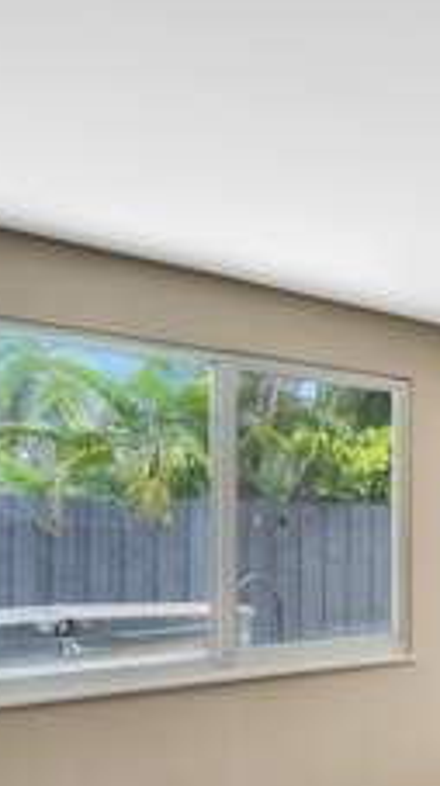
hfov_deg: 22.7
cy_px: 533
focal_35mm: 31
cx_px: 776
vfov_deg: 61.0
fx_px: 646
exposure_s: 1/250
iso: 1250
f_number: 3.2
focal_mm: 14
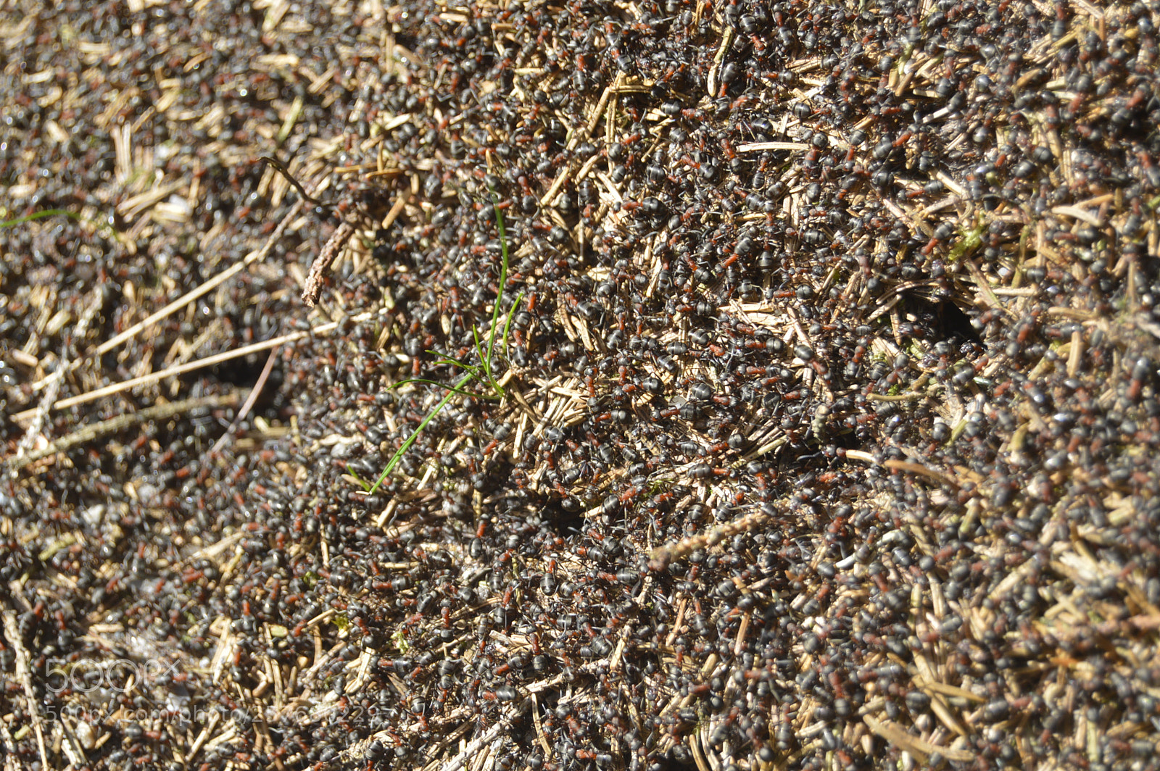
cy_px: 386
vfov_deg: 16.5
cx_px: 580
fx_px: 2656
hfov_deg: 24.6
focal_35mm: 82
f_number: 6.3
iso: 100
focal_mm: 55
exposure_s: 1/160
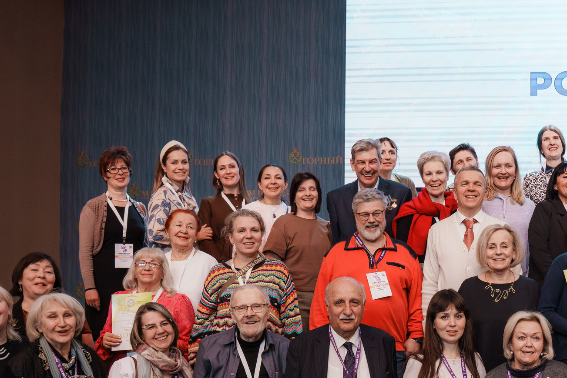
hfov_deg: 34.6
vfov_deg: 24.1
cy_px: 316
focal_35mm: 55
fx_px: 866
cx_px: 486
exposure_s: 1/200
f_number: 5.6
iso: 2500
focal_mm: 28
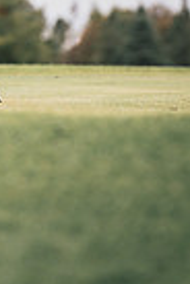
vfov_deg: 7.2
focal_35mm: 280
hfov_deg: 4.9
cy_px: -134
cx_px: -62
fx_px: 2216
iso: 800
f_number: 2.8
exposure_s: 1/5000
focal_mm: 86
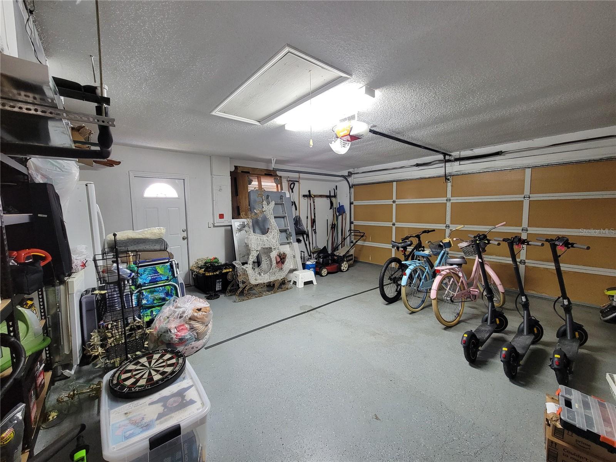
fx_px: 231
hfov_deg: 106.2
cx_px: 308
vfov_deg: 89.9
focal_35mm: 13
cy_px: 231
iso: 400
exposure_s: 1/30
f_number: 2.2
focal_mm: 2.2
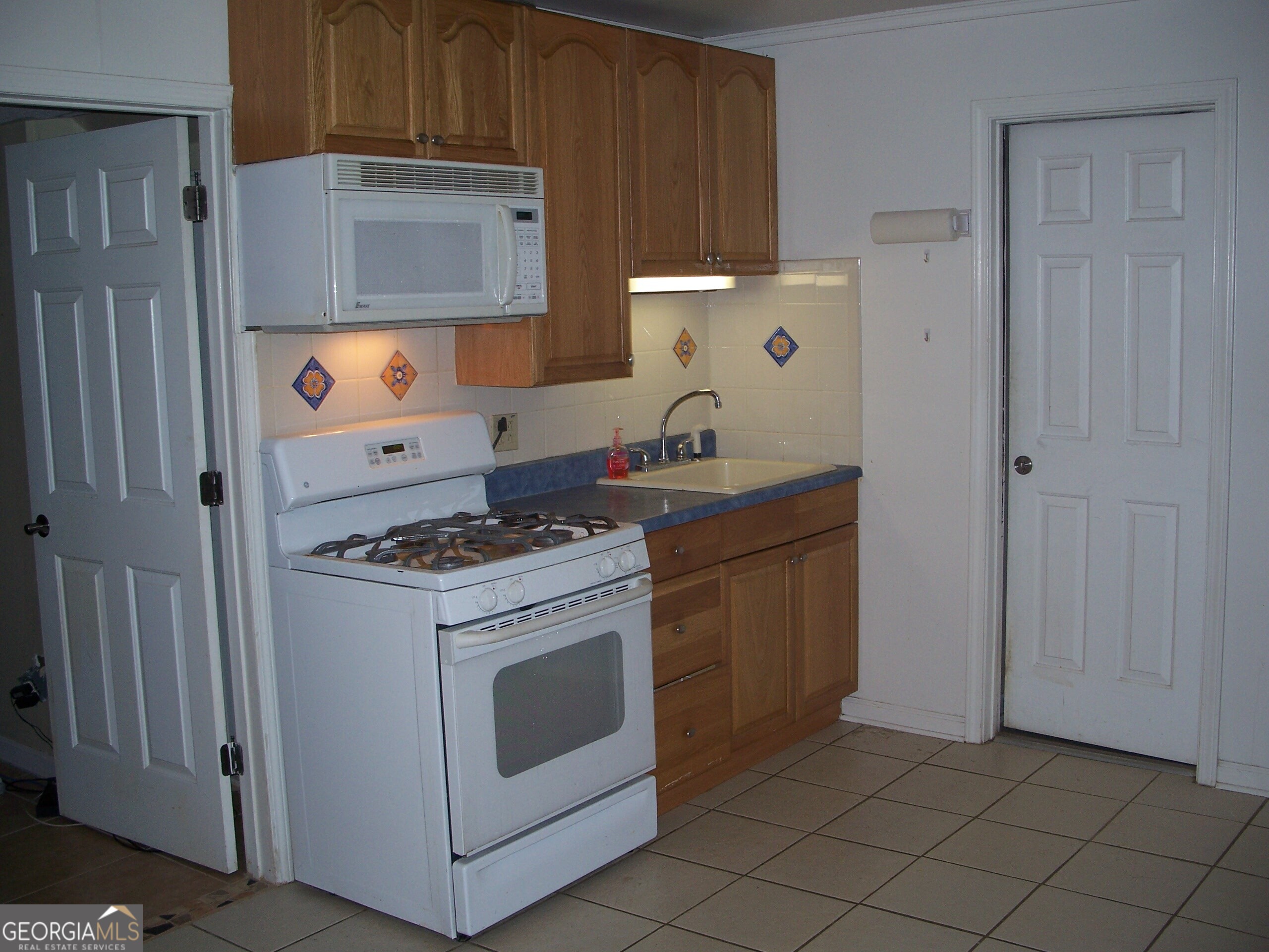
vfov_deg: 38.7
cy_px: 476
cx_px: 634
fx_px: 1356
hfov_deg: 50.1
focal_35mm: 37
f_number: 2.8
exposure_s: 1/60
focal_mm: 7.8
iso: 125
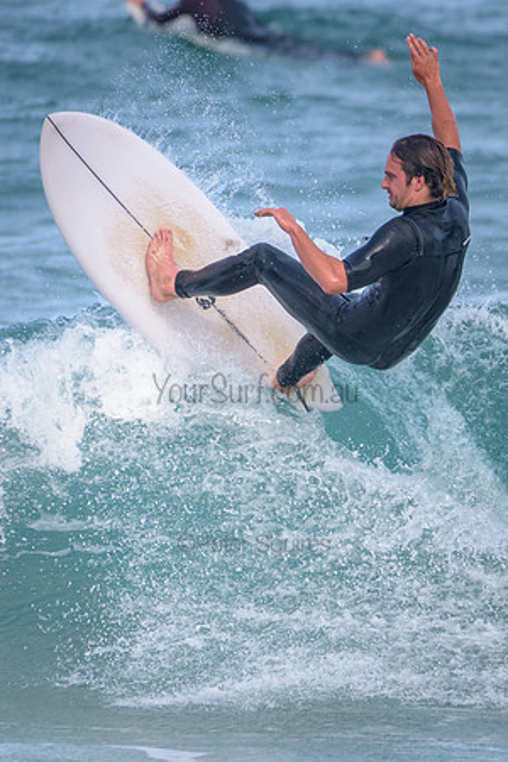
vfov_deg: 1.8
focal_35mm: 1119
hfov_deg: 1.2
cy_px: 569
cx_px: 851
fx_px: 23680
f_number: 5.6
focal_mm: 500
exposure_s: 1/2000
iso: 400
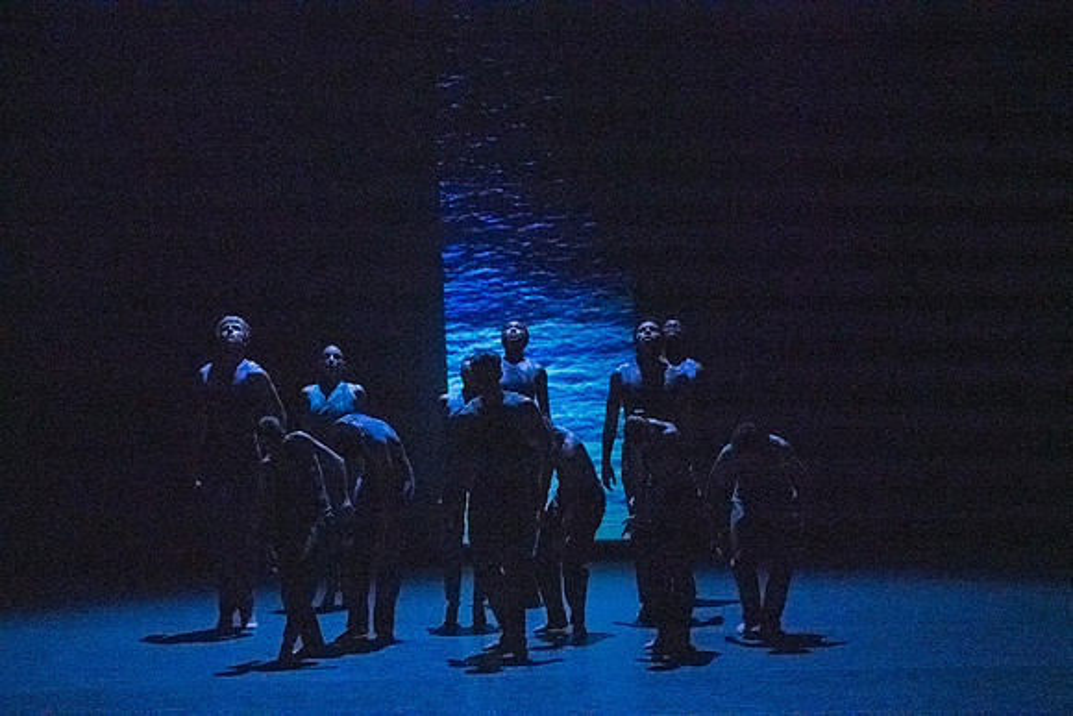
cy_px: 358
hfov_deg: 7.9
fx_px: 7721
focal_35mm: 259
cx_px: 536
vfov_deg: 5.3
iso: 25600
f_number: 5.6
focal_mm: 259
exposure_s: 1/400
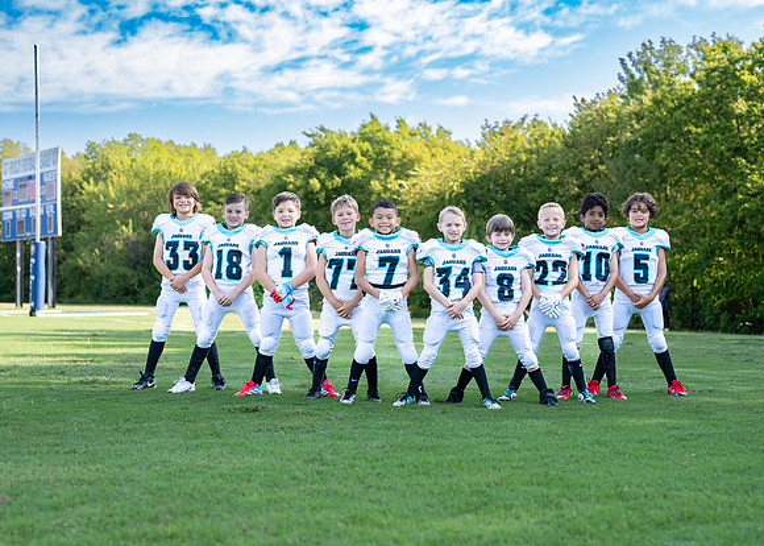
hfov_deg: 34.4
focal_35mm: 57
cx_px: 437
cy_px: 295
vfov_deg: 25.0
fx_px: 1231
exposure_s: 1/400
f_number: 2.8
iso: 100
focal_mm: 50
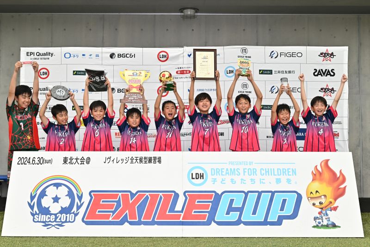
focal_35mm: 42
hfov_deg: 46.4
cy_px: 124
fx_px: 432
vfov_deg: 31.9
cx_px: 185
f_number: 5
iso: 800
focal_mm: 42
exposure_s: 1/250
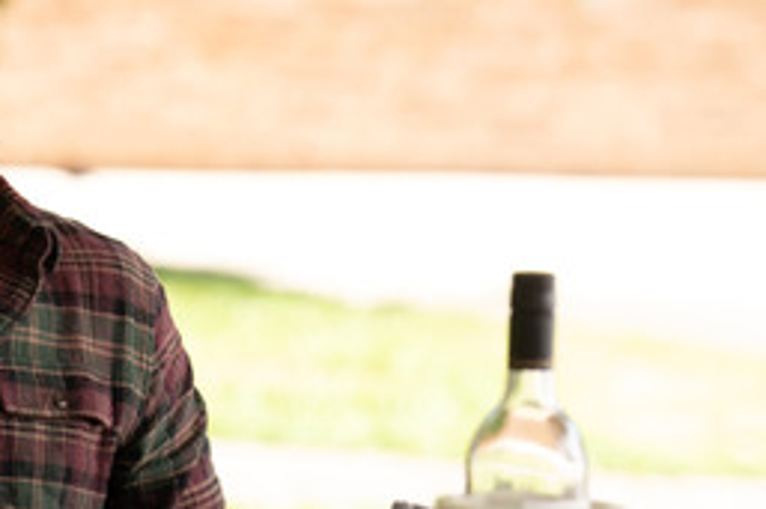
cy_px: 299
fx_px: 5507
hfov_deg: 7.9
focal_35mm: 259
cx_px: 57
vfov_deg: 5.3
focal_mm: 133
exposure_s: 1/125
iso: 250
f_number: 4.5
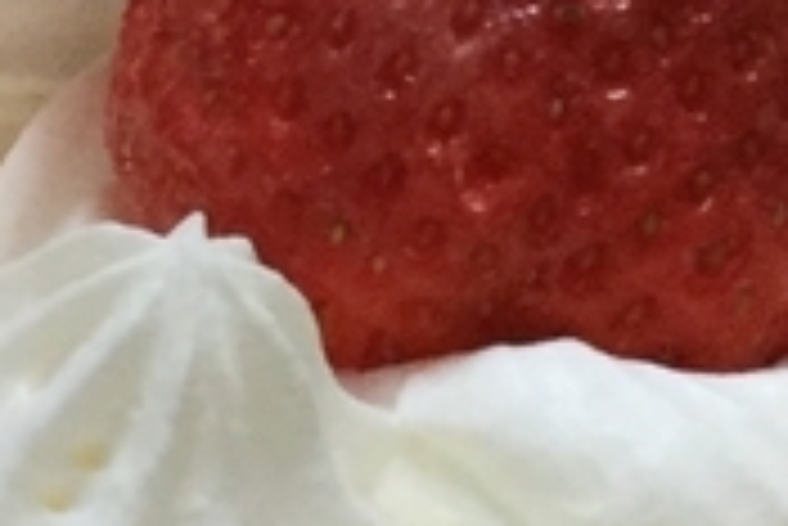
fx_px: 4841
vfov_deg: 6.2
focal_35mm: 221
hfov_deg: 9.0
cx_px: -509
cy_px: 584
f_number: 2.4
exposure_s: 1/30
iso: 40
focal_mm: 3.3
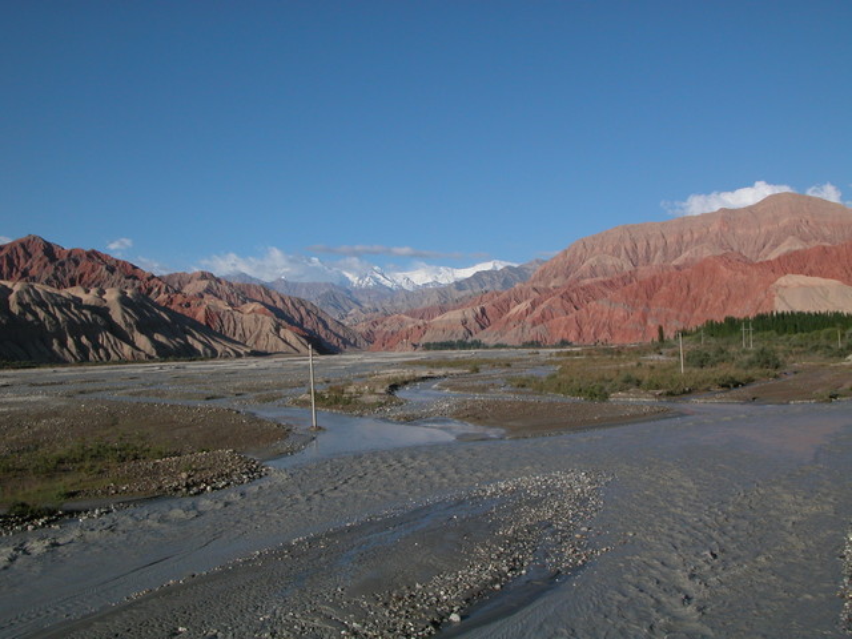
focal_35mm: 35
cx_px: 426
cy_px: 320
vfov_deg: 40.7
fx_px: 861
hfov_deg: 52.6
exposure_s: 1/382
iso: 100
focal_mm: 8.9
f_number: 8
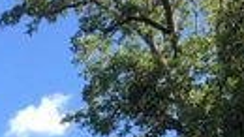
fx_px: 1009
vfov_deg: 6.1
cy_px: 600
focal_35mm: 156
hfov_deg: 13.5
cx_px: -38
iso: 20
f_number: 1.8
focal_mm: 3.99
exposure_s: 1/600
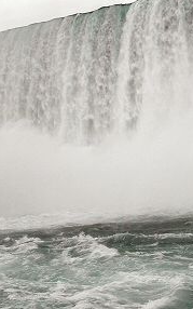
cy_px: 197
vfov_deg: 28.5
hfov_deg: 18.1
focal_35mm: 72
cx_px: 119
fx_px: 605
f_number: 7.6
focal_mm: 8
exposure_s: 1/229
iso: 100
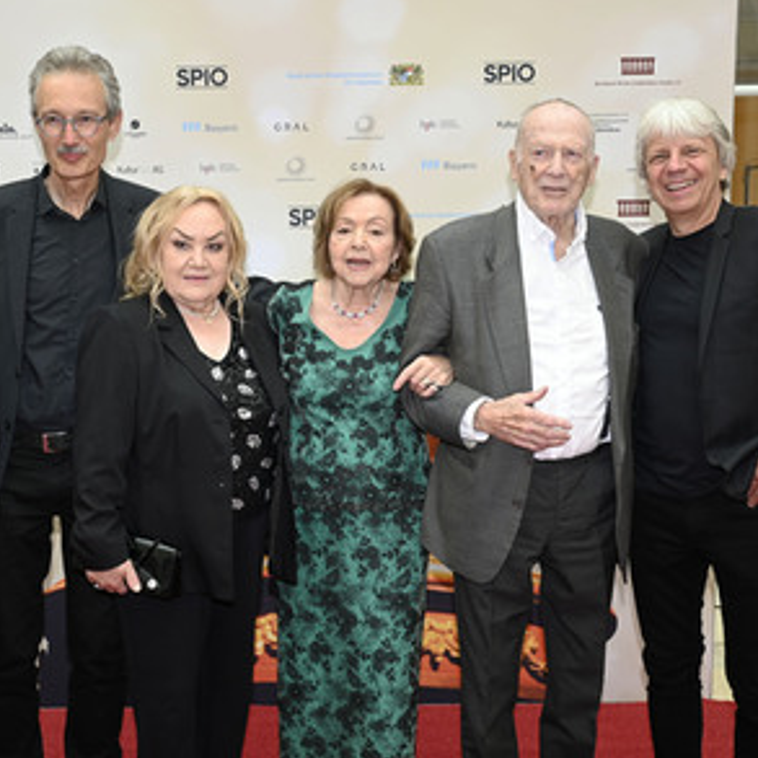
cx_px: 330
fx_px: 1164
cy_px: 380
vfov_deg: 36.1
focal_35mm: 47
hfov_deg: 36.0
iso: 800
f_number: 6.3
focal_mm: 36
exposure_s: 1/125
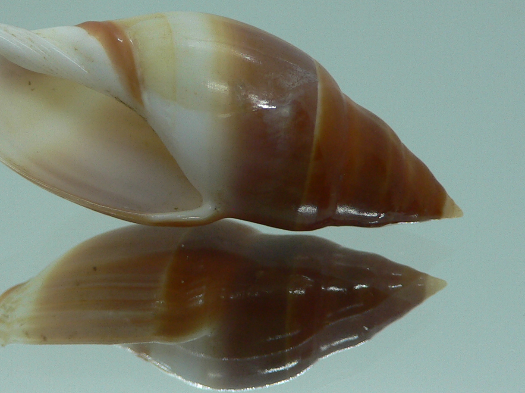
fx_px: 879
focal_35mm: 58
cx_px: 185
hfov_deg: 33.0
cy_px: 145
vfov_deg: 25.1
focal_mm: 4.6
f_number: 2.8
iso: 80
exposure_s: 1/60
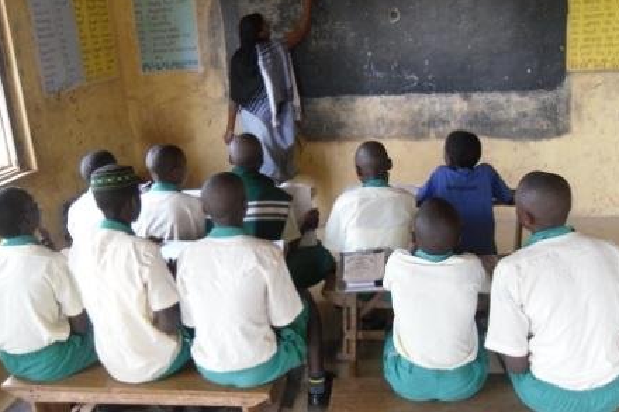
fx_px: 619
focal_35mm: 36
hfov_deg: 53.1
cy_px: 177
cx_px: 311
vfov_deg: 36.8
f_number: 2.8
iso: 400
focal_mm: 6
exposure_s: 1/45
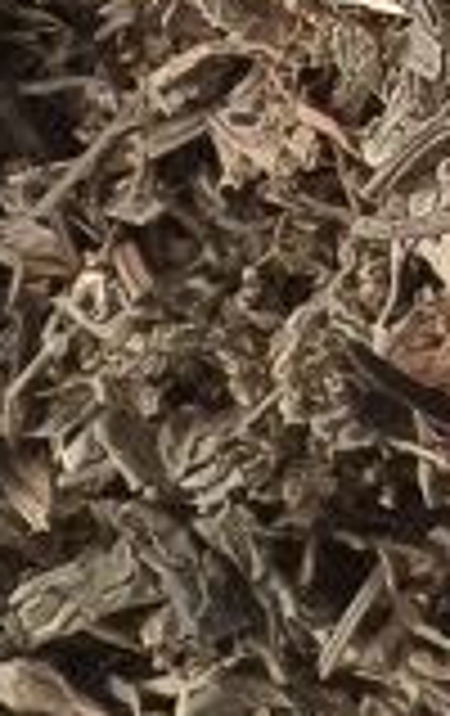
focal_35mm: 133
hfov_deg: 7.8
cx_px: 1562
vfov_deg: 15.0
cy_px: -225
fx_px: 2598
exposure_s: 1/50
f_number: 2
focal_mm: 2.32
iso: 570
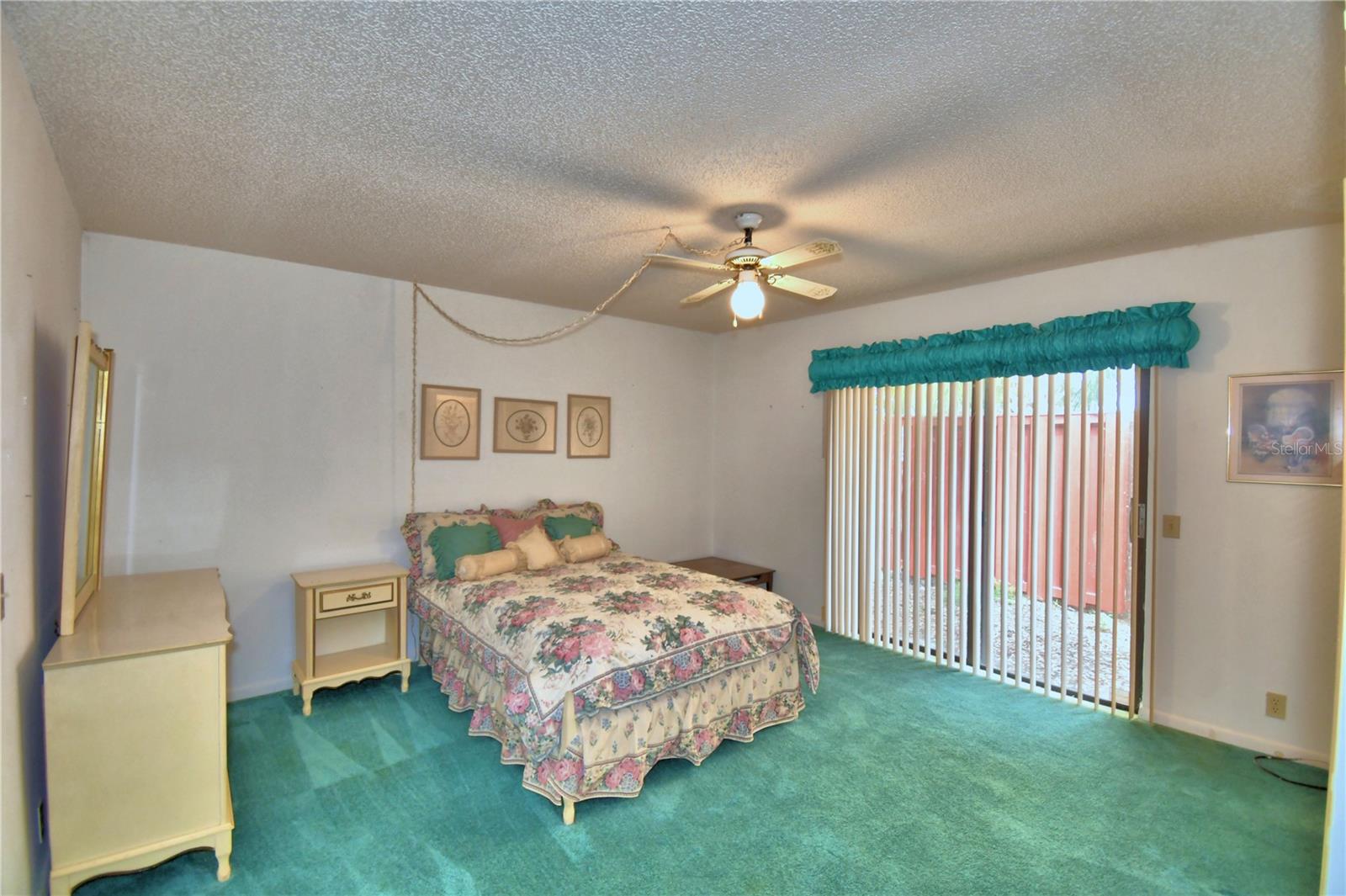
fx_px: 561
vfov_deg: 77.3
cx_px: 673
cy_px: 448
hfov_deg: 100.4
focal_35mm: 15
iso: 320
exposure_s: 1/30
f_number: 4.5
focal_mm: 10
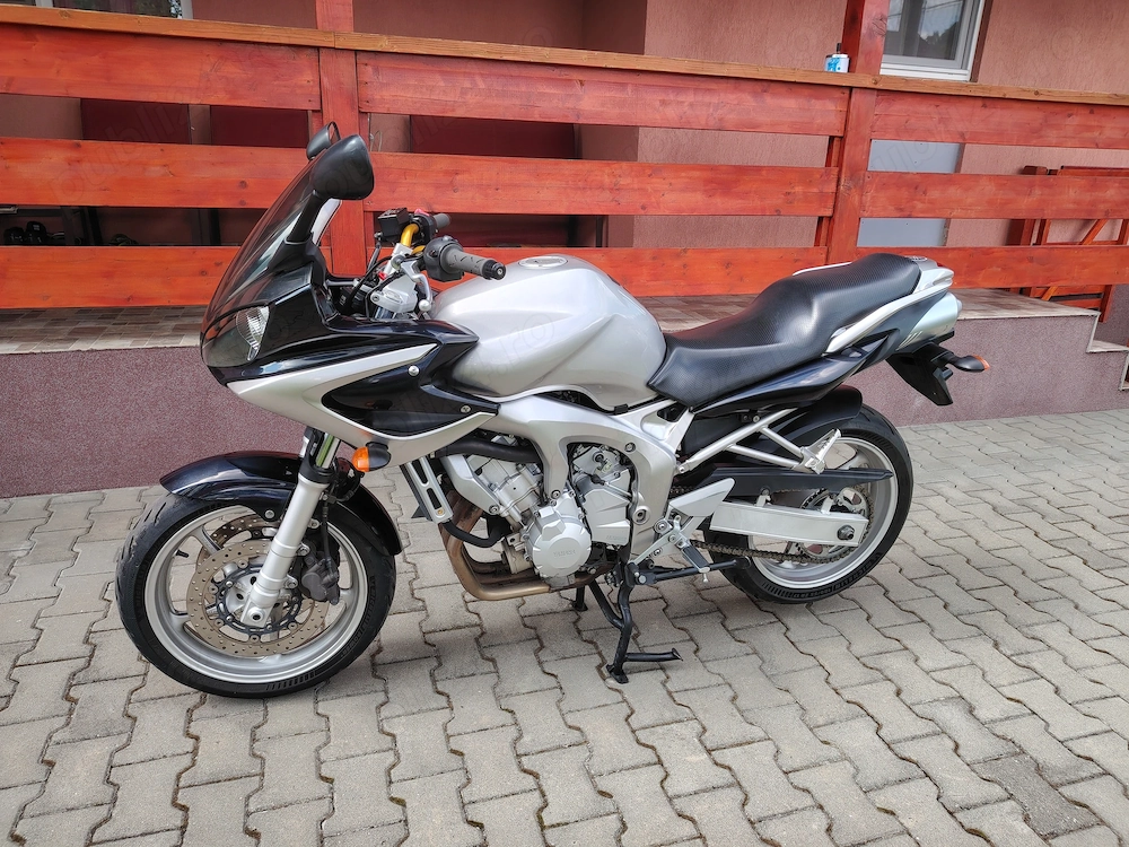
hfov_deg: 71.6
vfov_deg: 56.8
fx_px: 783
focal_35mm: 24
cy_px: 424
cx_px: 564
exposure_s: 1/132
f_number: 1.75
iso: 100
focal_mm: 5.25
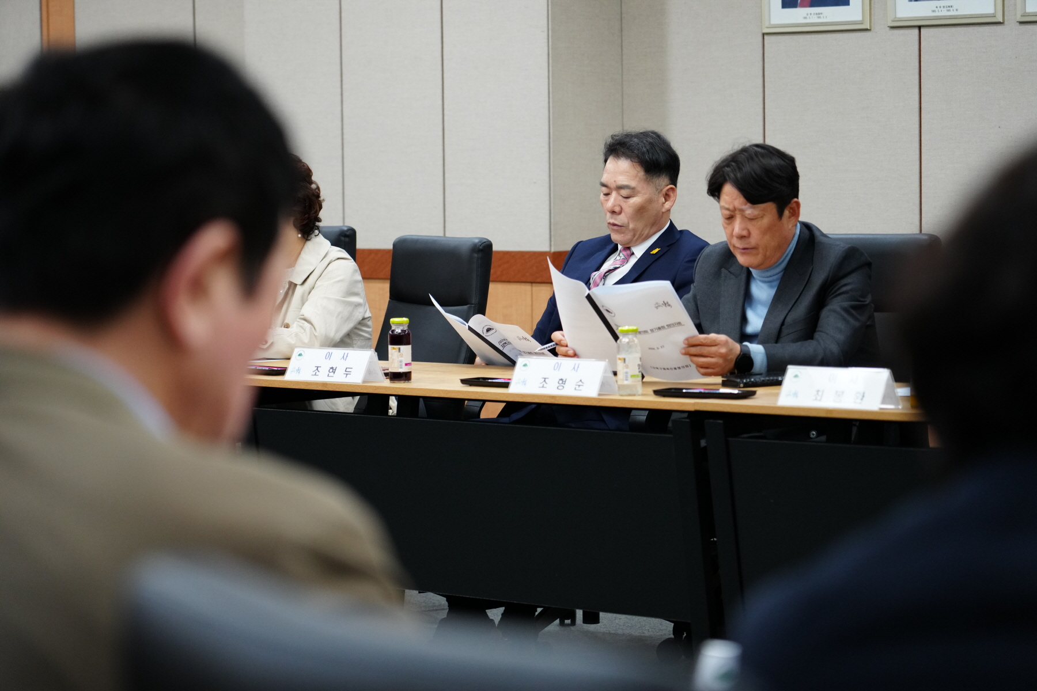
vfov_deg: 13.0
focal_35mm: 105
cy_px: 346
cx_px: 518
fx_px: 3024
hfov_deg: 19.5
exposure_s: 1/200
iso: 2500
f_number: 4
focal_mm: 105
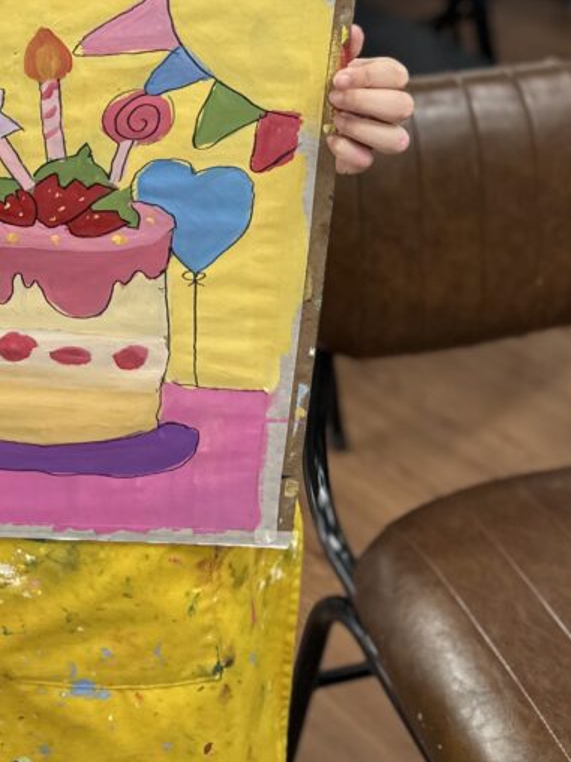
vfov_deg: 26.5
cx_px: 6
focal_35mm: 63
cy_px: -202
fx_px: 1386
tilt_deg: -13.8
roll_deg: +0.6
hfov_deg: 22.4
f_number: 1.78
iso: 100
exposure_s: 1/100
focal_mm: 6.86
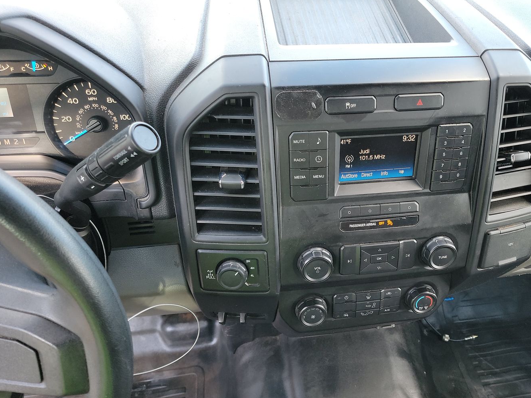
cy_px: 219
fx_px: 445
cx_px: 320
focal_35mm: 29
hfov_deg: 61.1
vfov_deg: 48.2
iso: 235
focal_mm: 6.7
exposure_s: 1/59
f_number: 1.8
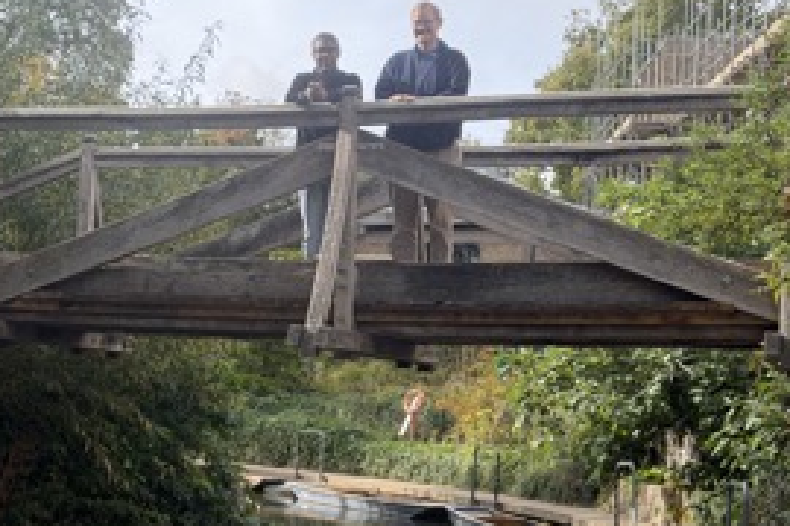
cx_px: 222
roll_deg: -1.8
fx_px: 1624
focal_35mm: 74
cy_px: 354
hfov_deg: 27.1
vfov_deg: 18.4
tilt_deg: +2.5
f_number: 1.78
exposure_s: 1/1795
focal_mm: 6.76
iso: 100
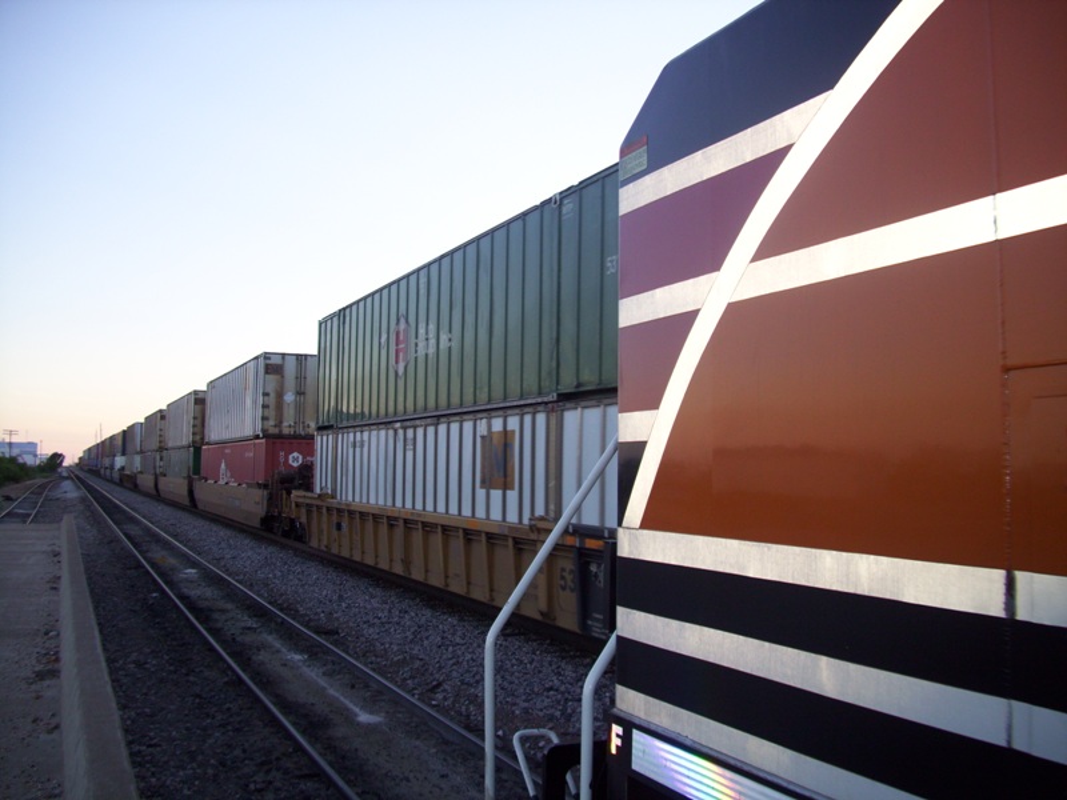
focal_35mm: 32
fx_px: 986
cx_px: 534
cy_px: 400
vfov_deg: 44.2
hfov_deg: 56.8
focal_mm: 5.7
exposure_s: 1/100
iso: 80
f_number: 2.9
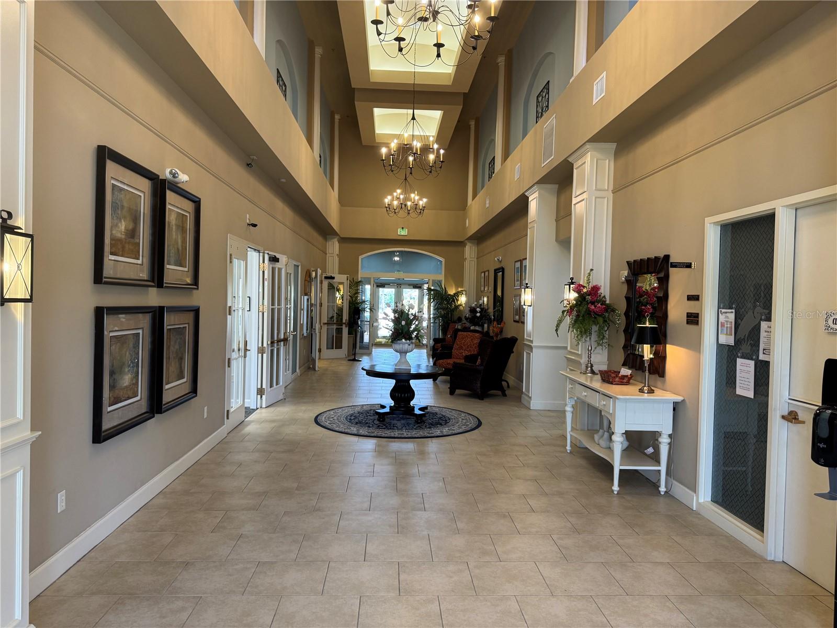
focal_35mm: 24
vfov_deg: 56.8
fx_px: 580
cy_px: 314
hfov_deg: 71.6
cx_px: 418
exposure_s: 1/60
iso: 160
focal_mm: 6.76
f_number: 1.78
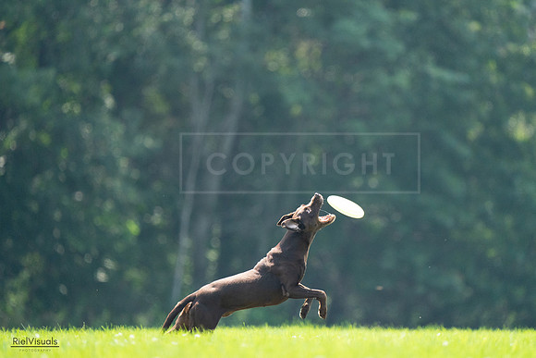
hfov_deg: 3.4
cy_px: 179
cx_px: 268
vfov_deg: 2.3
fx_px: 8935
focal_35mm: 600
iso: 5000
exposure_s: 1/4000
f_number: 6.3
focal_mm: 600
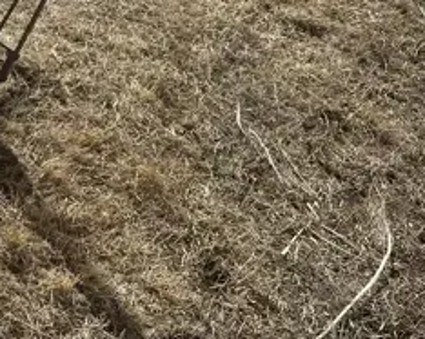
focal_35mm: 64
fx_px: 805
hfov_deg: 25.0
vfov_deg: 23.7
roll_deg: -17.5
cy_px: 109
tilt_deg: -38.2
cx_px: -149
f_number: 1.78
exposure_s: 1/3247
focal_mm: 6.86
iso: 80
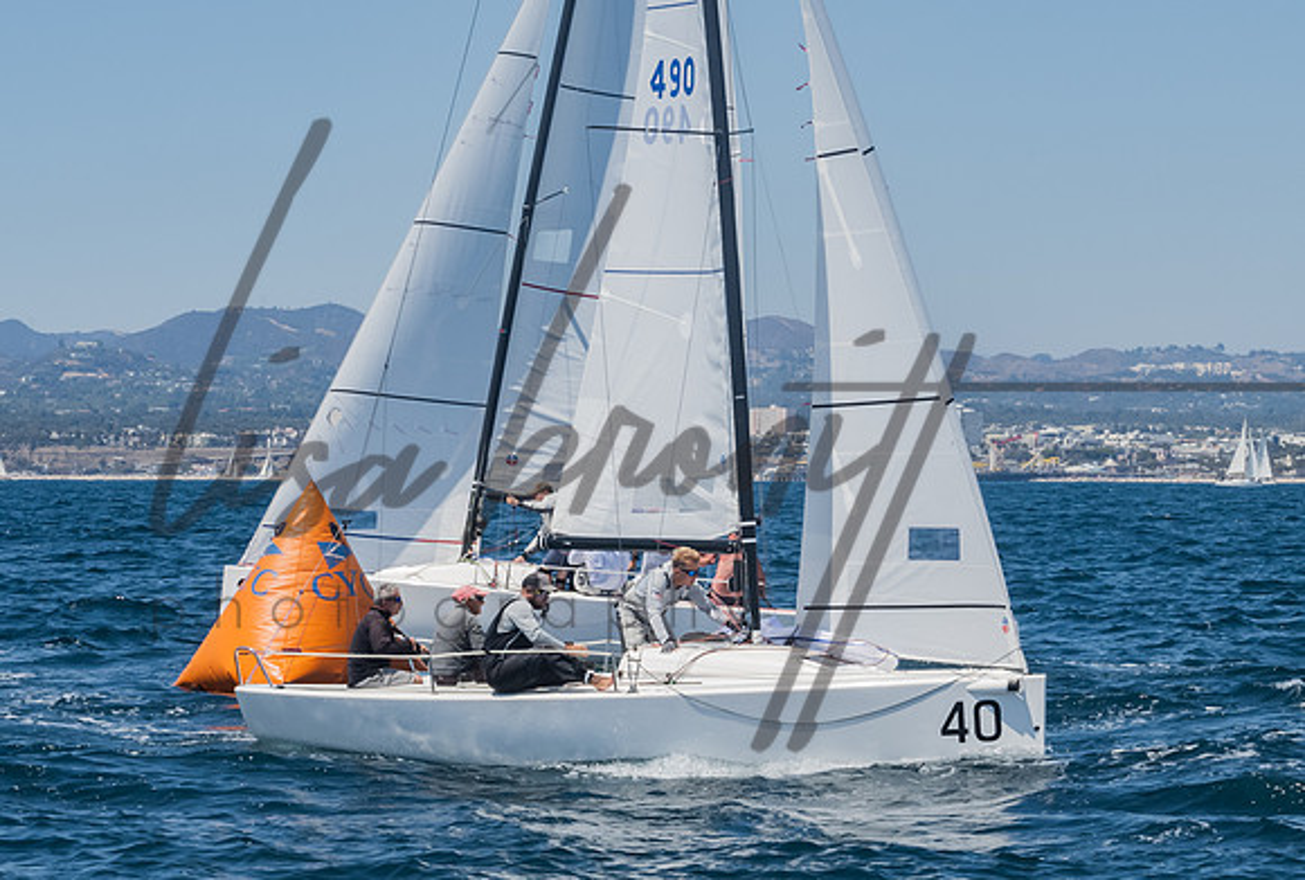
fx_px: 4883
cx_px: 660
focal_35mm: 134
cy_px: 520
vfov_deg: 10.3
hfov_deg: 15.2
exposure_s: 1/1000
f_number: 14
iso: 640
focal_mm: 72
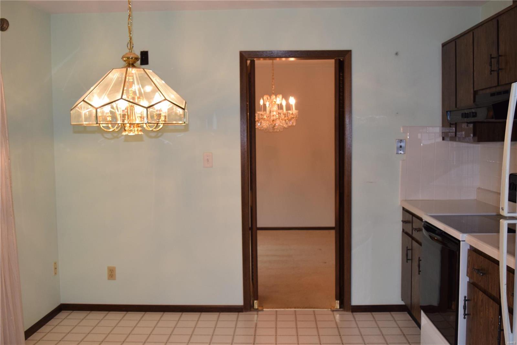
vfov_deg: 36.9
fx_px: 517
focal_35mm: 36
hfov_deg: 53.1
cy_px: 172
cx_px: 258
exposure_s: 1/100
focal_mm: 24
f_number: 5
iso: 800
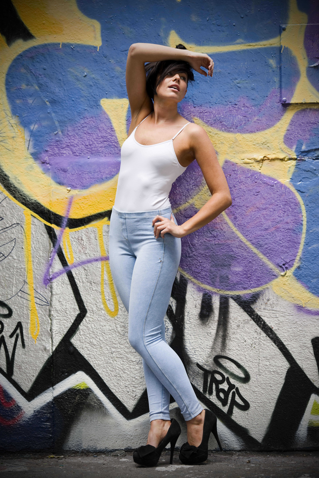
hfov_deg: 12.2
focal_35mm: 112
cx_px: 160
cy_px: 239
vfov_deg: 18.3
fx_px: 1487
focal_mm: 112
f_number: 4
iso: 400
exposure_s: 1/320
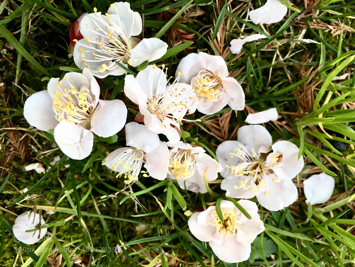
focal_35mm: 29
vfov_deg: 48.2
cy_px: 134
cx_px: 178
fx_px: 297
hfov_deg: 61.7
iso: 50
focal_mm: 4.15
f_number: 2.2
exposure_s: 1/33
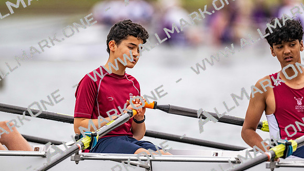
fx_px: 5086
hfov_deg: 3.4
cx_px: 152
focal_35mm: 631
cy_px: 83
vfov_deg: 1.9
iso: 900
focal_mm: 600
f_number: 4
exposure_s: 1/2500
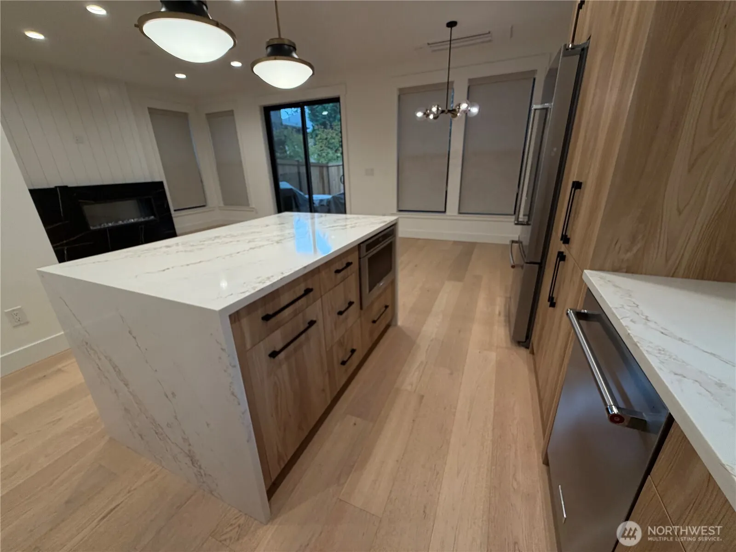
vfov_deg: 85.7
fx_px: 298
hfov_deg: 102.1
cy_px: 276
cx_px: 368
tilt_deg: -20.5
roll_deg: +1.7
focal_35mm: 14
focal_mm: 2.22
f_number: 2.2
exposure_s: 1/120
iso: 125
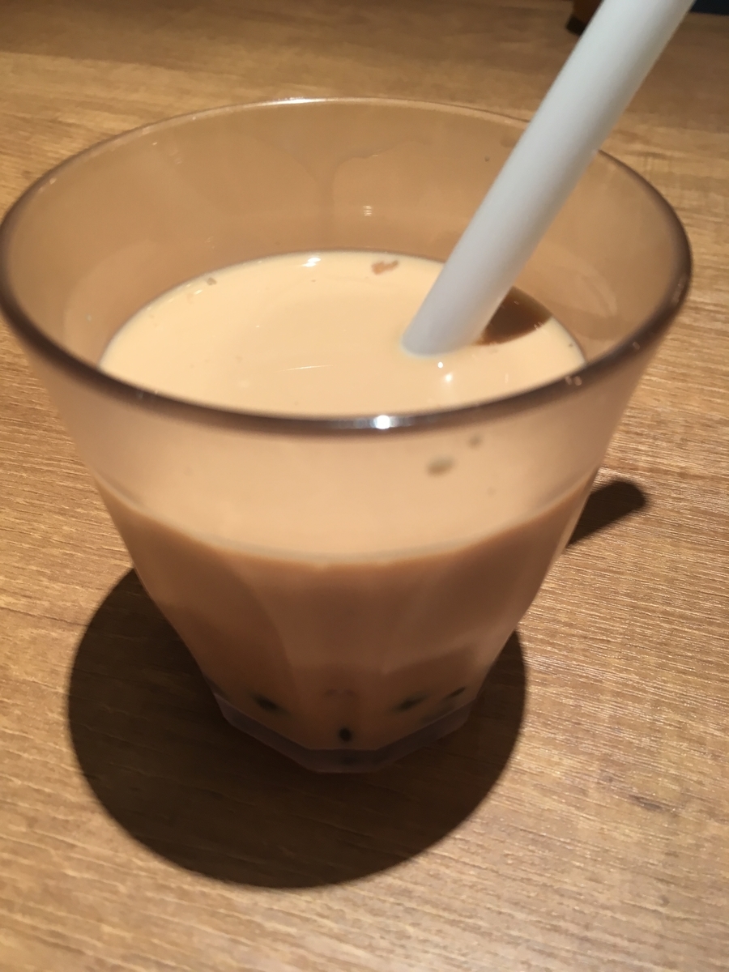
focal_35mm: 29
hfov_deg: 48.2
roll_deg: -2.5
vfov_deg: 61.7
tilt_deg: -42.2
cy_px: 486
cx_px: 364
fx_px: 814
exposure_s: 1/30
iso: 50
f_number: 2.2
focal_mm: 4.15
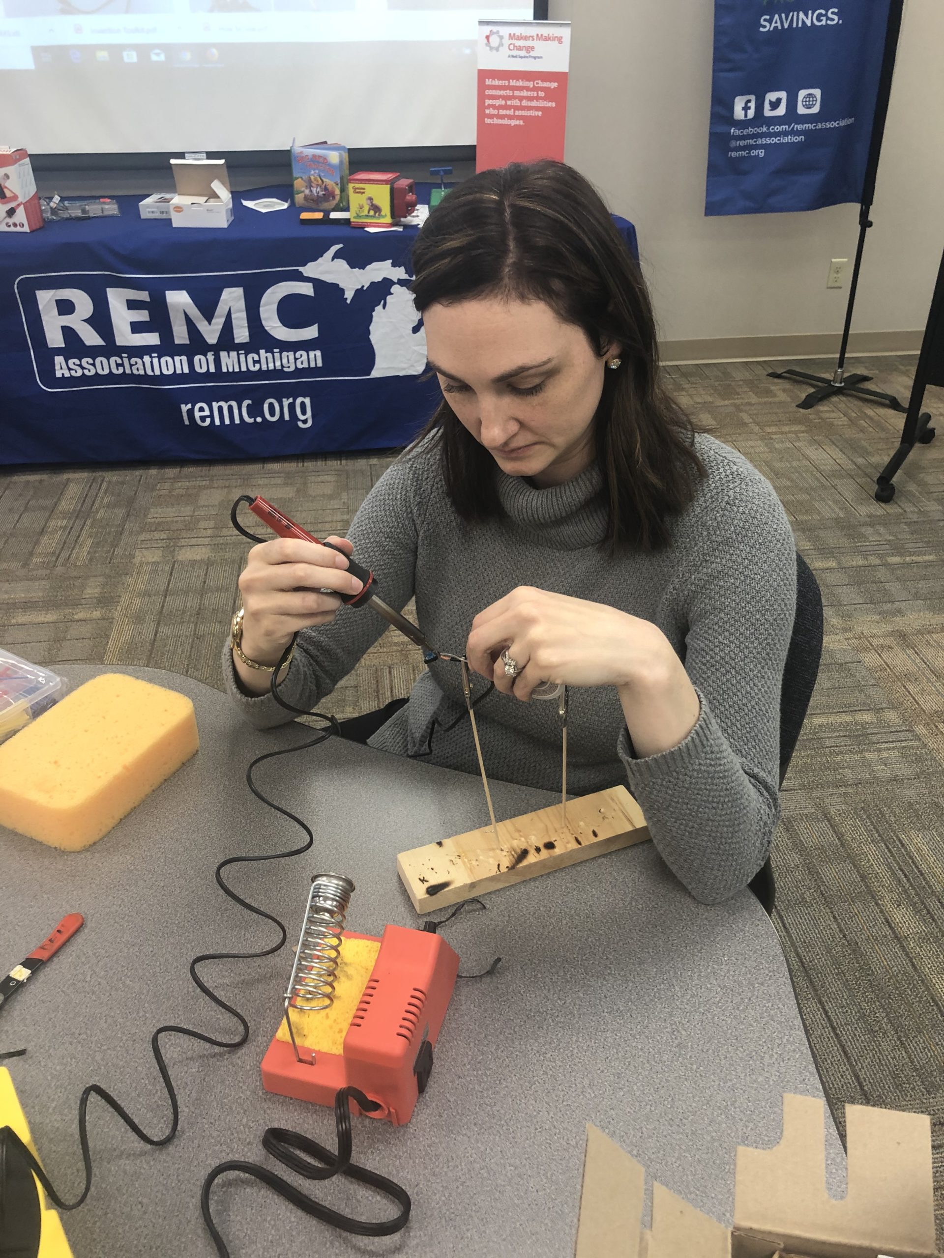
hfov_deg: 49.7
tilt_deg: -32.3
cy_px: 629
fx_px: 1018
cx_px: 472
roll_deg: +1.5
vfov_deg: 63.4
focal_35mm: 28
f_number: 1.8
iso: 32
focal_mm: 3.99
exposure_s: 1/30
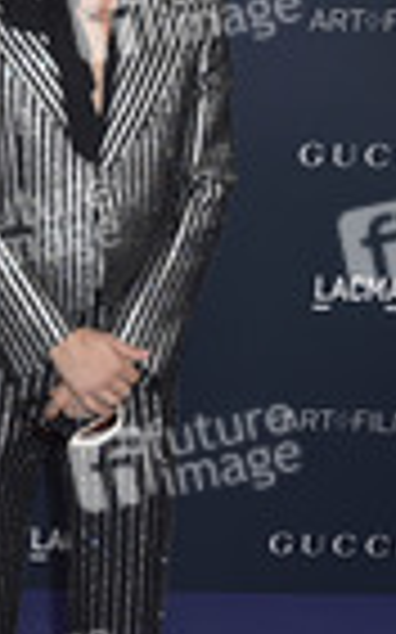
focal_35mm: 91
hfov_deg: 12.6
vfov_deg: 22.8
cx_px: -387
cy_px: 346
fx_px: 1573
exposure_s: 1/250
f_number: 6.3
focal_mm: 28
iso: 640
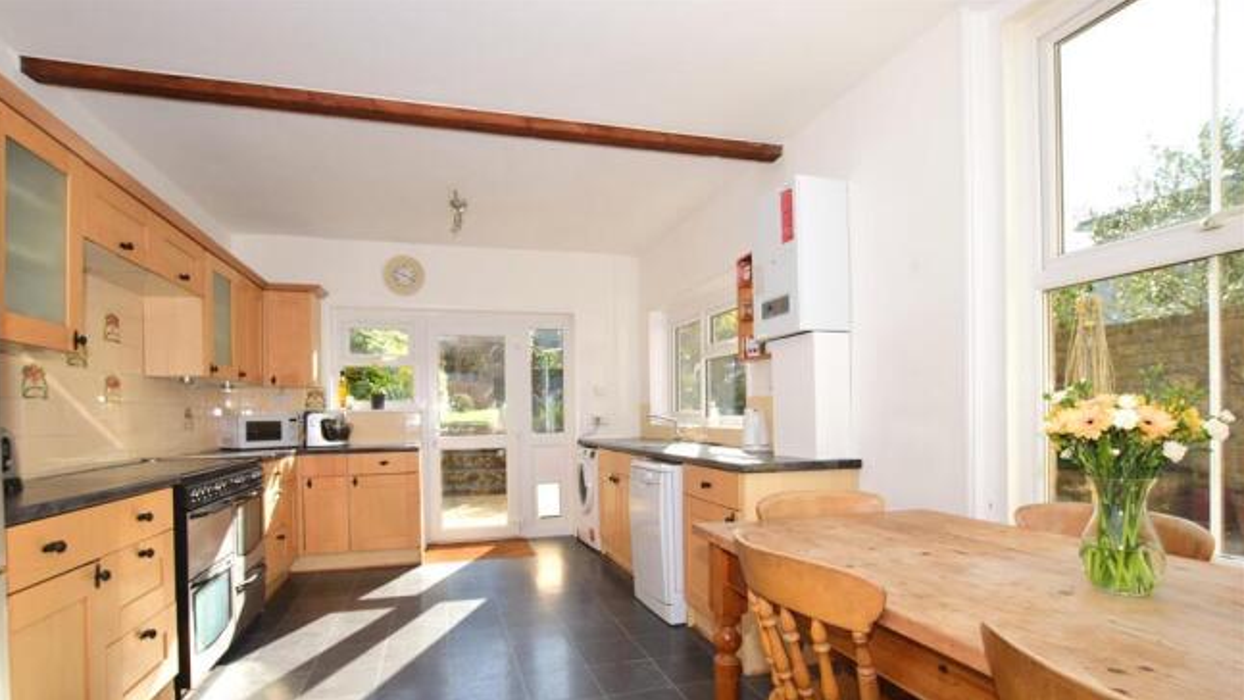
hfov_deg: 94.2
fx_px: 578
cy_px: 416
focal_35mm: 18
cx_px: 615
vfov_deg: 61.9
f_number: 14
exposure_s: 1/200
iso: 640
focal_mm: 11
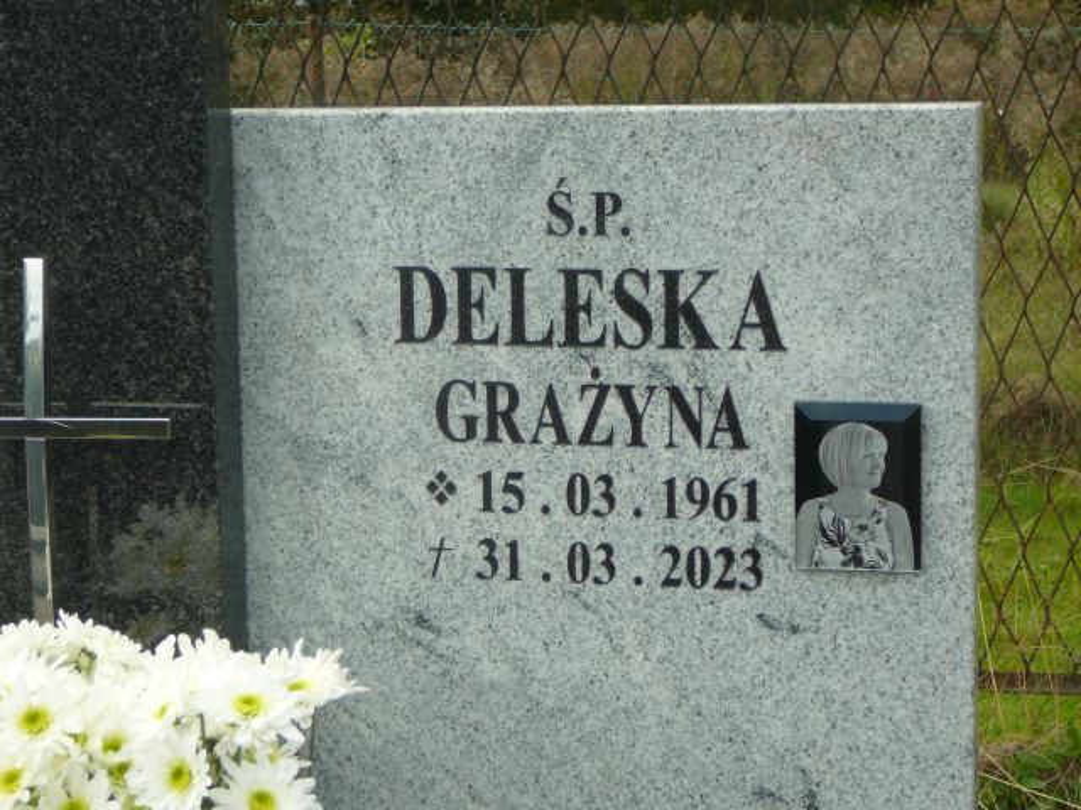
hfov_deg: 23.8
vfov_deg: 18.0
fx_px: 2561
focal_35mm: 82
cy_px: 405
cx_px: 540
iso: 80
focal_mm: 12.2
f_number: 3.8
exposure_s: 1/250
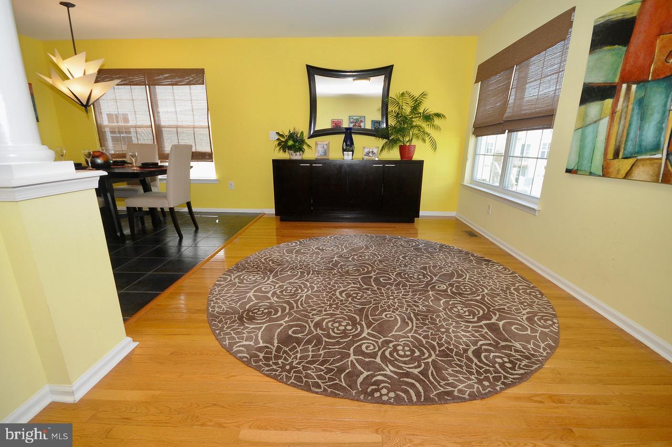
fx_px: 280
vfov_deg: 77.2
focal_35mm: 15
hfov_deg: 100.5
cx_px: 336
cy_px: 224
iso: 640
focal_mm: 10
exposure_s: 1/60
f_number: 6.3
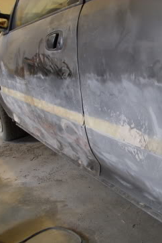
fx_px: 358
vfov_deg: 37.5
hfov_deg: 25.4
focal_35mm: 53
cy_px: 122
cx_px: 101
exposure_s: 1/10
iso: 200
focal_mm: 6.3
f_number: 3.3
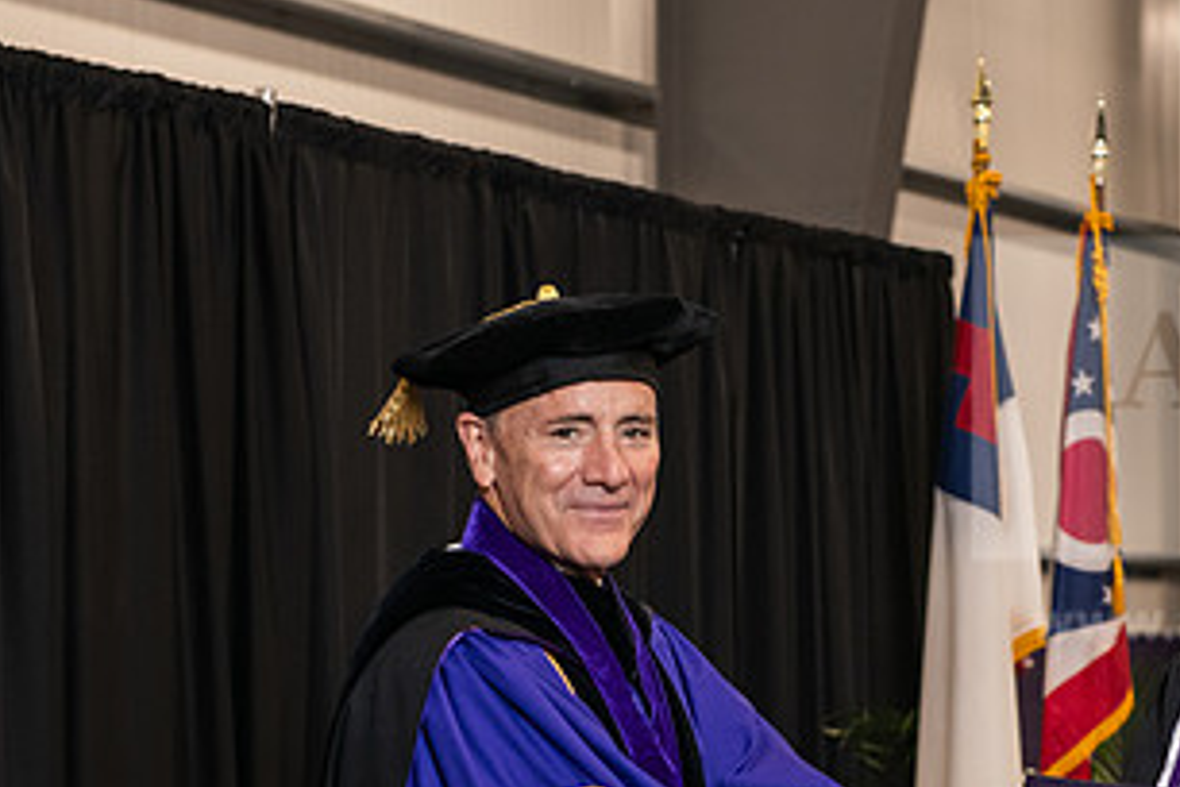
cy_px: 704
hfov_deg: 16.3
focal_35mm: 125
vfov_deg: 10.9
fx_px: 4097
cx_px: 856
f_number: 5
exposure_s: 1/125
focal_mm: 66
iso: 1600
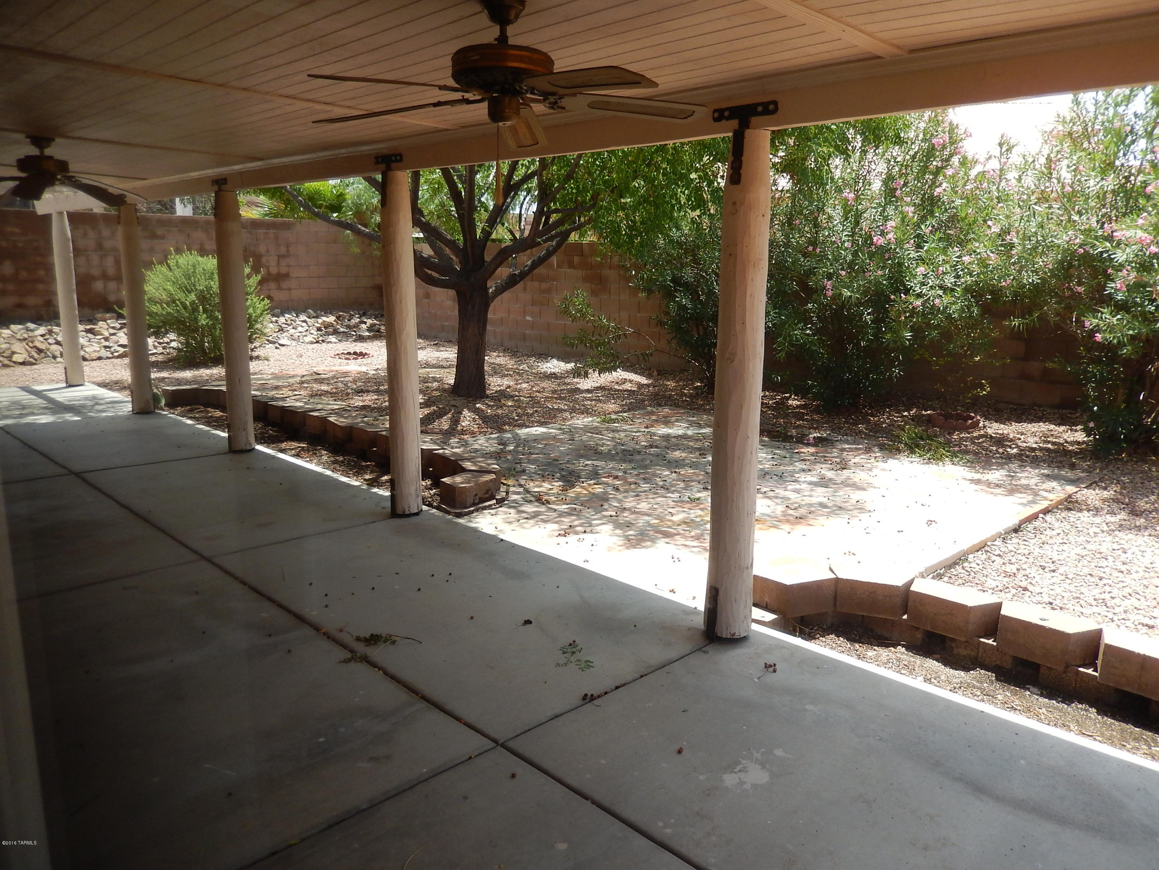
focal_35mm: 25
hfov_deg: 69.4
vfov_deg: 54.9
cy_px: 435
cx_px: 580
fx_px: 837
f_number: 3.4
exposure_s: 1/400
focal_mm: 4.5
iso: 125
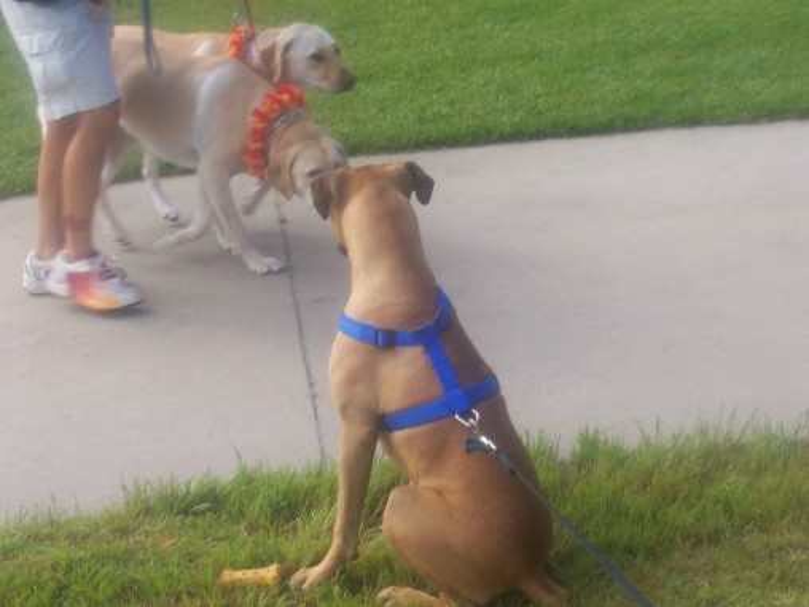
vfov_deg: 20.7
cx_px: 404
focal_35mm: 71
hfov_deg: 27.4
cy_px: 304
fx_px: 1659
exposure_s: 1/125
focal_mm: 10.8
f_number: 6.7
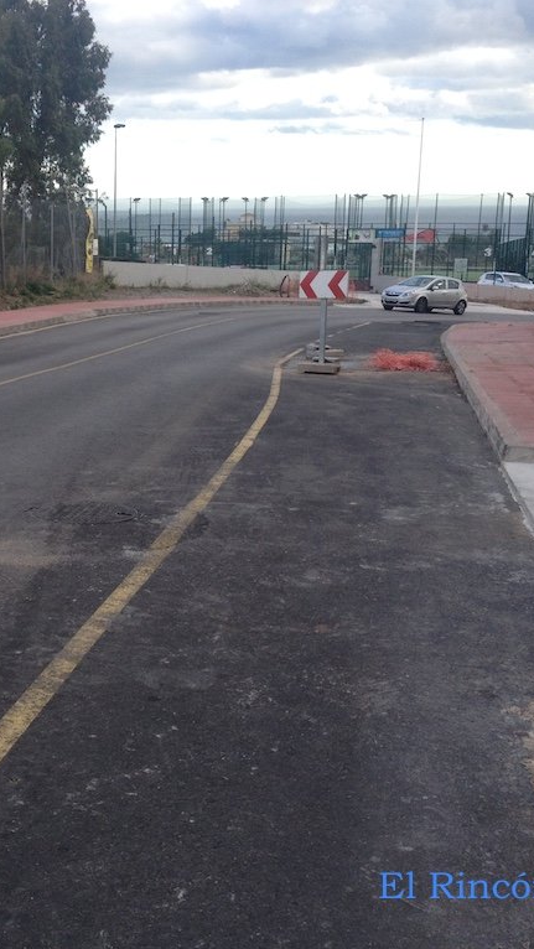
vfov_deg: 40.6
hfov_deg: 23.1
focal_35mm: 51
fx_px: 1284
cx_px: 92
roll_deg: +0.3
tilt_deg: -13.7
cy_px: 474
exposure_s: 1/397
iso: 50
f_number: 2.4
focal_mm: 4.28
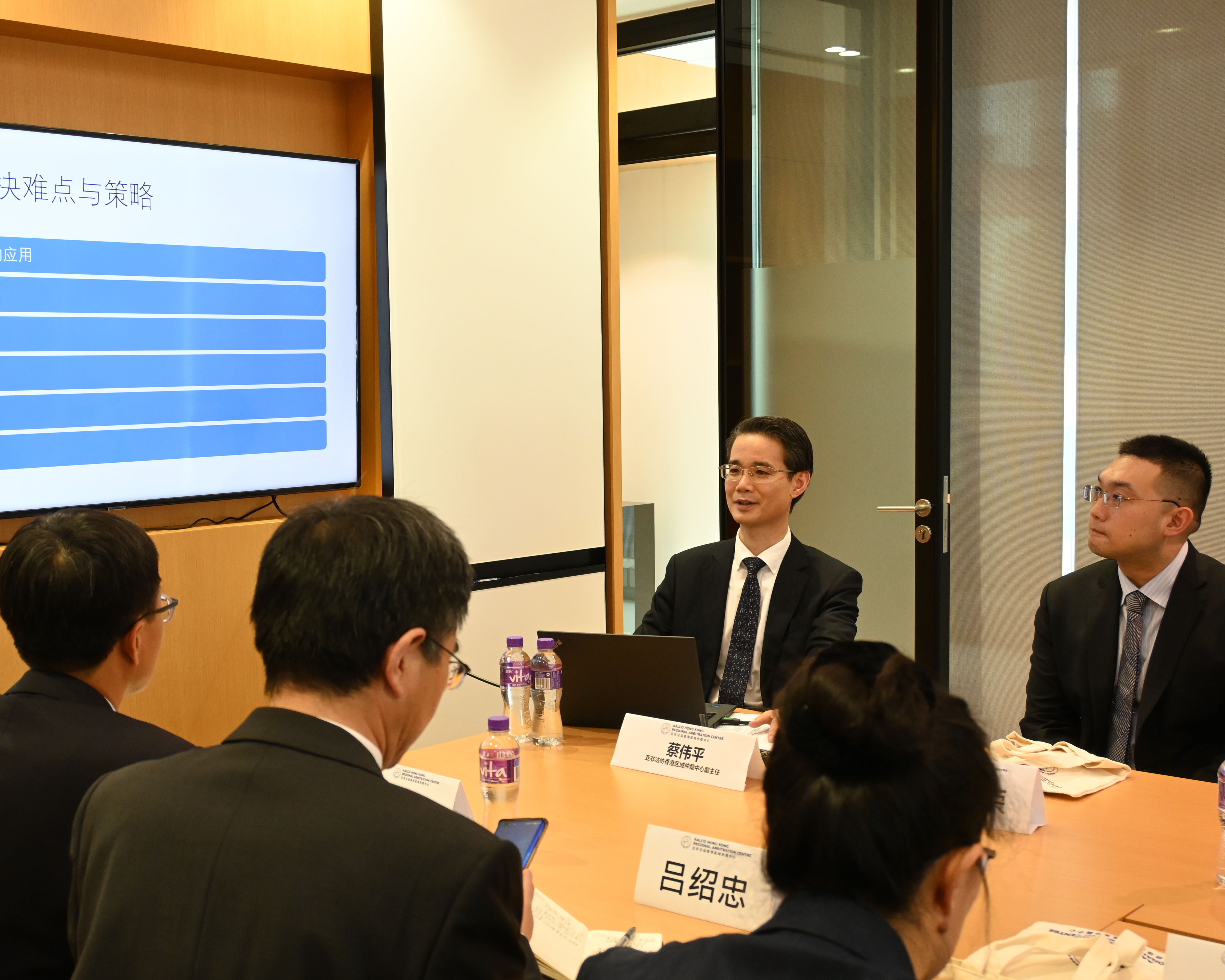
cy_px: 490
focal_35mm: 44
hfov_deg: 41.9
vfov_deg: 34.1
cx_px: 514
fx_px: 1595
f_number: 5
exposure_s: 1/60
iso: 1250
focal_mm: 26
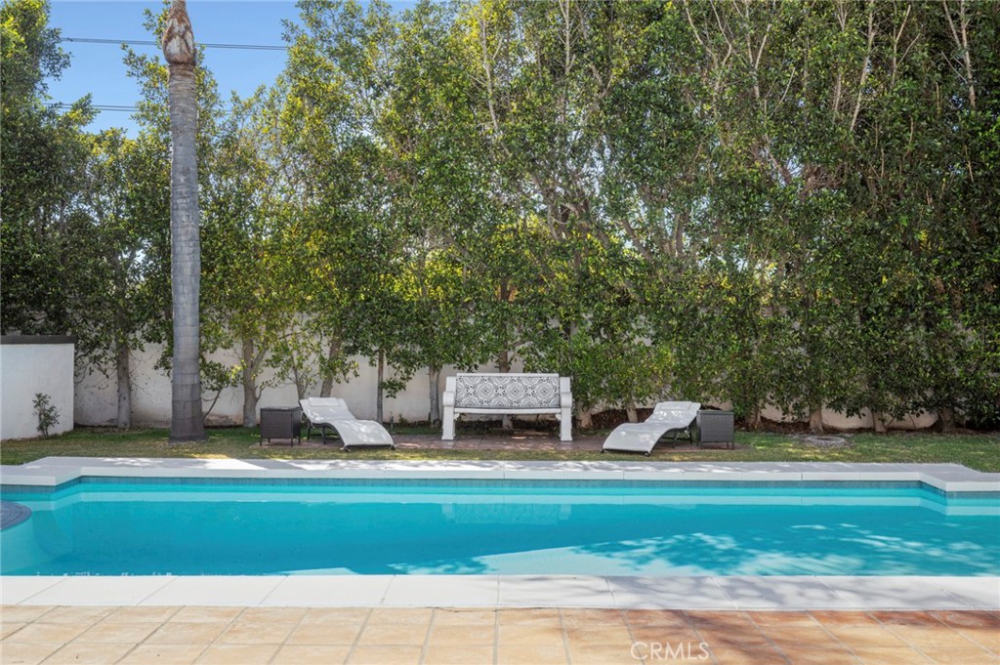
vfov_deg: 37.8
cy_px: 332
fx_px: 971
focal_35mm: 35
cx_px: 500
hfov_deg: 54.5
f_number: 9
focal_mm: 35
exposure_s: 1/60
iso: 125
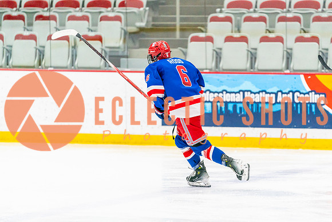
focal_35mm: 242
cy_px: 117
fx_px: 2234
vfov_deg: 5.7
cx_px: 201
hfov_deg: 8.5
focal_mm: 200
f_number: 2.8
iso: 3200
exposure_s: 1/1250
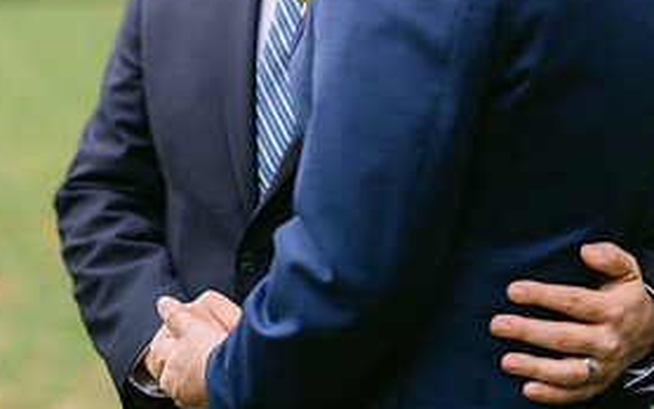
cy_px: -33
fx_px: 1926
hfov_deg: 19.3
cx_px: 361
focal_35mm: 108
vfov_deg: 12.0
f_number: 1.7
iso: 160
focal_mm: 80
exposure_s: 1/950
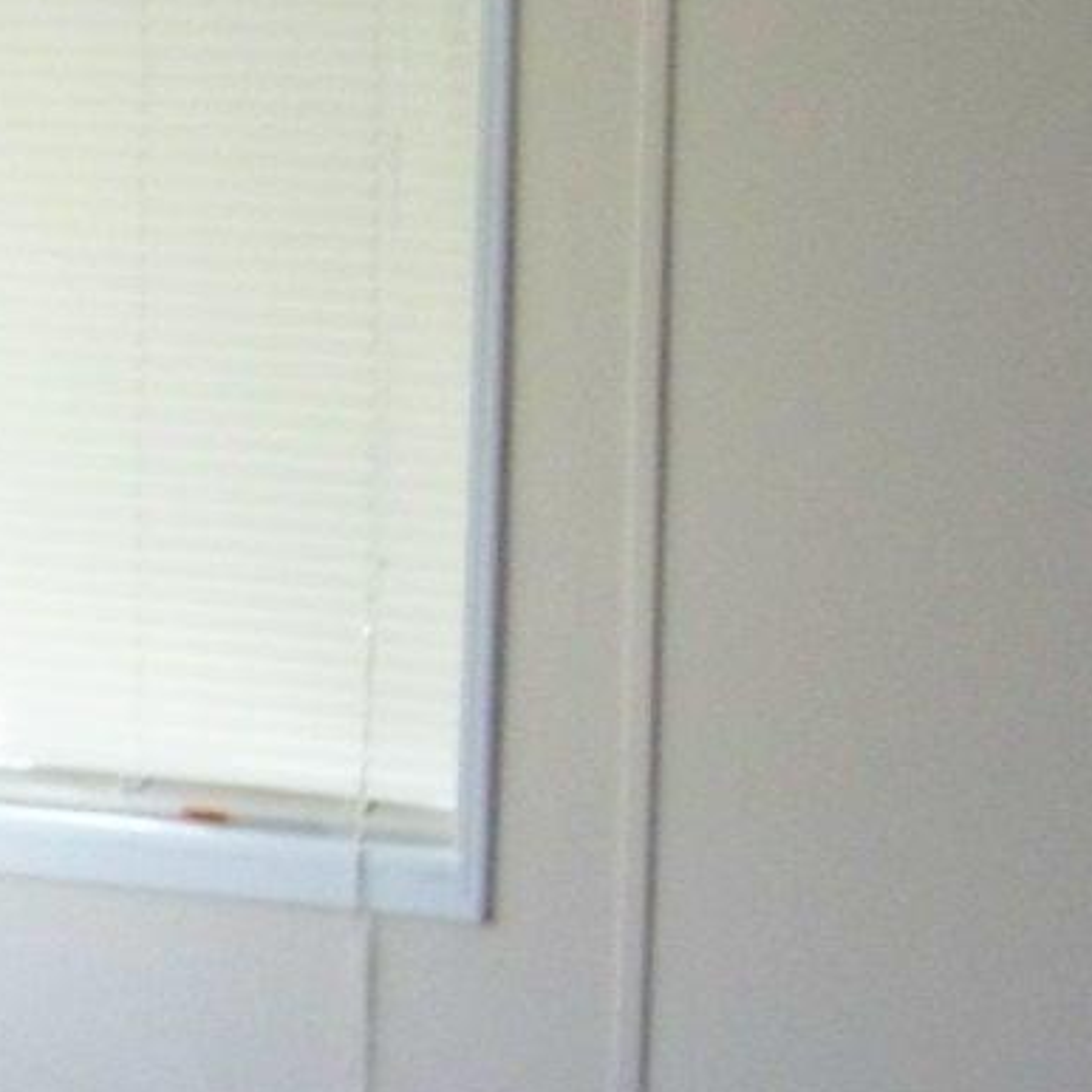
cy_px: 789
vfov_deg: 10.3
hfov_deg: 10.1
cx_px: -424
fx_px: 6032
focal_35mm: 169
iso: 200
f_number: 2.8
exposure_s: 1/30
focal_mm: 5.85
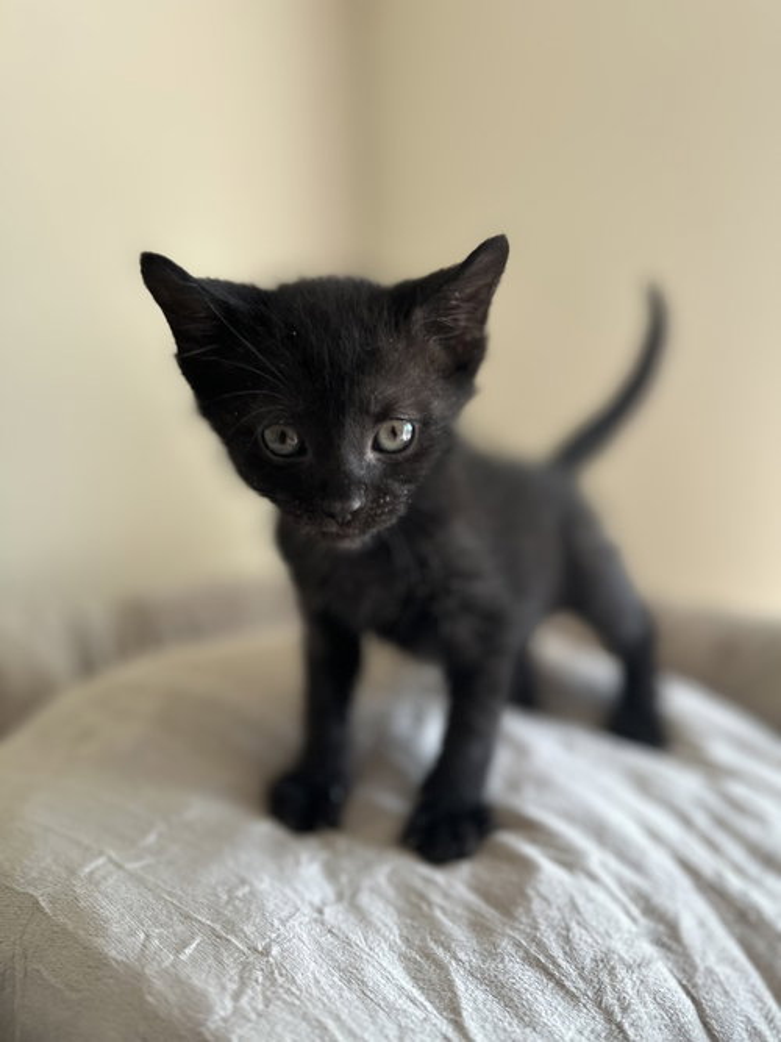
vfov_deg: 71.6
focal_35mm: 24
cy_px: 521
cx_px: 390
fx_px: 722
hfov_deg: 56.8
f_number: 1.78
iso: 64
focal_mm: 6.86
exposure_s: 1/121
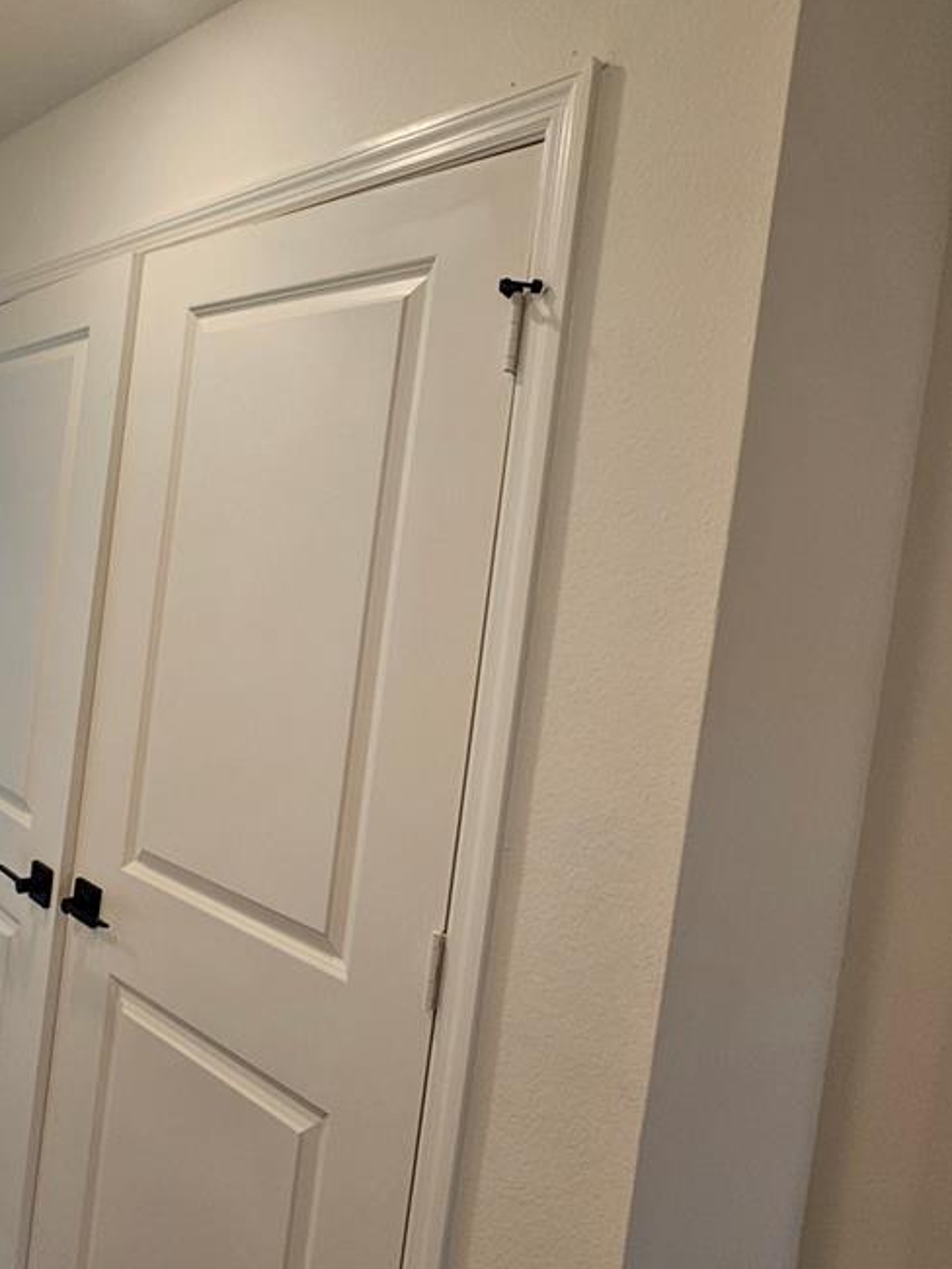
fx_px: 879
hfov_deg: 55.1
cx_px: 281
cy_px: 629
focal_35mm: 24
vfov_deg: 71.6
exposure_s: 1/60
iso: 64
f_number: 2.2
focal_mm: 2.2
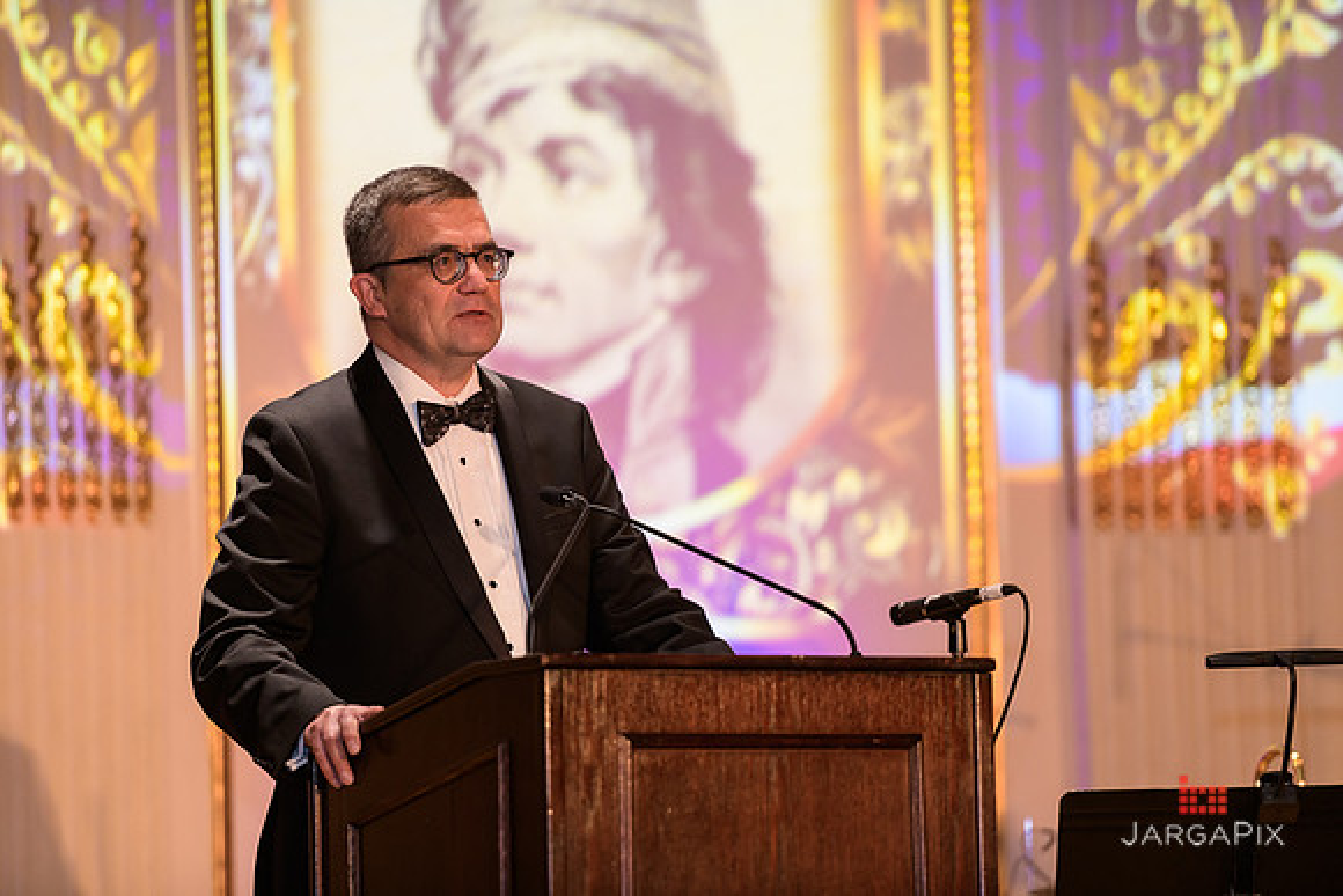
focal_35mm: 200
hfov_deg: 10.3
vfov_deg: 6.9
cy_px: 448
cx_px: 672
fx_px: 7463
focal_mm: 200
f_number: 3.2
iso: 1250
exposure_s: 1/125
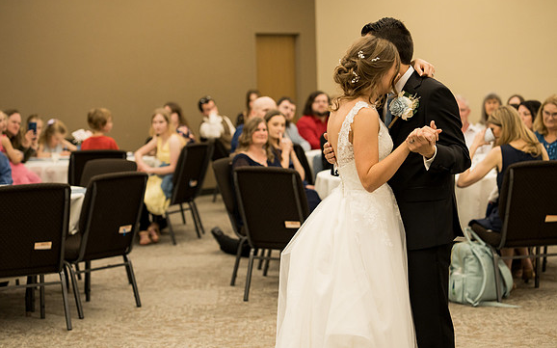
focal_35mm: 87
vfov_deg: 15.0
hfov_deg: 23.8
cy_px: 184
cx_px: 278
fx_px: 1320
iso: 1250
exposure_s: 1/160
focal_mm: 85
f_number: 3.5
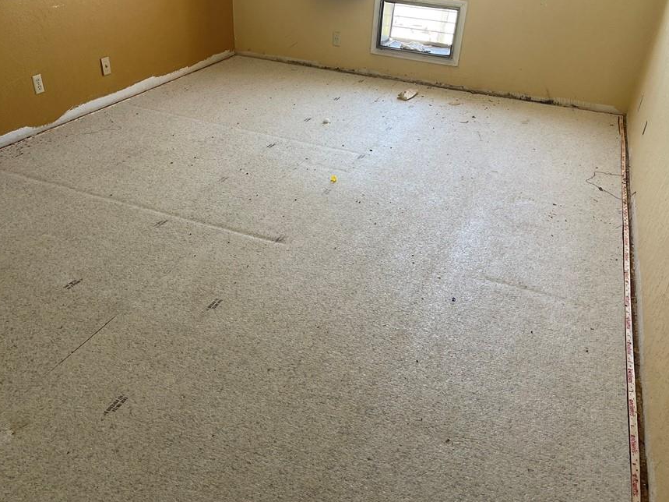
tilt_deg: -31.1
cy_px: 247
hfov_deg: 58.4
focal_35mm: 31
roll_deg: -3.3
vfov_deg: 45.4
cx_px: 329
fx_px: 599
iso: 100
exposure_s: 1/121
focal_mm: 5.1
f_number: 1.6
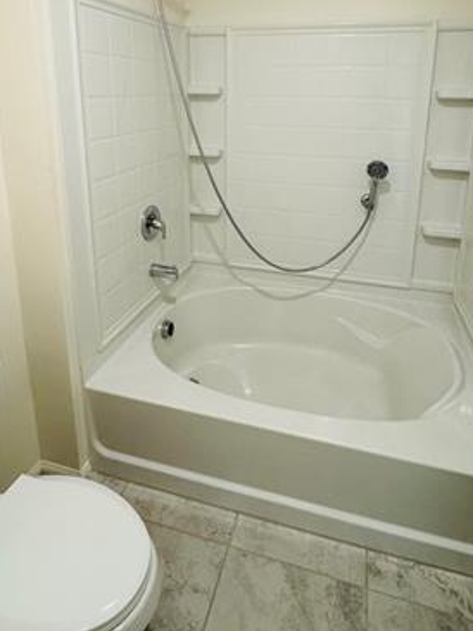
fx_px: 419
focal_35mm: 23
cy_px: 183
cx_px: 247
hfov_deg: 58.9
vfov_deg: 70.5
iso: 250
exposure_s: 1/120
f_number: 2.2
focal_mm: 2.22
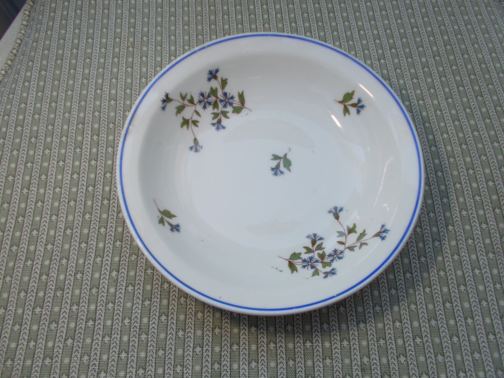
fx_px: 437
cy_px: 189
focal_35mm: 30
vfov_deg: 46.8
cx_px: 252
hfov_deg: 60.0
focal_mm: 5.3
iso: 80
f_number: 3.4
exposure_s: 1/80
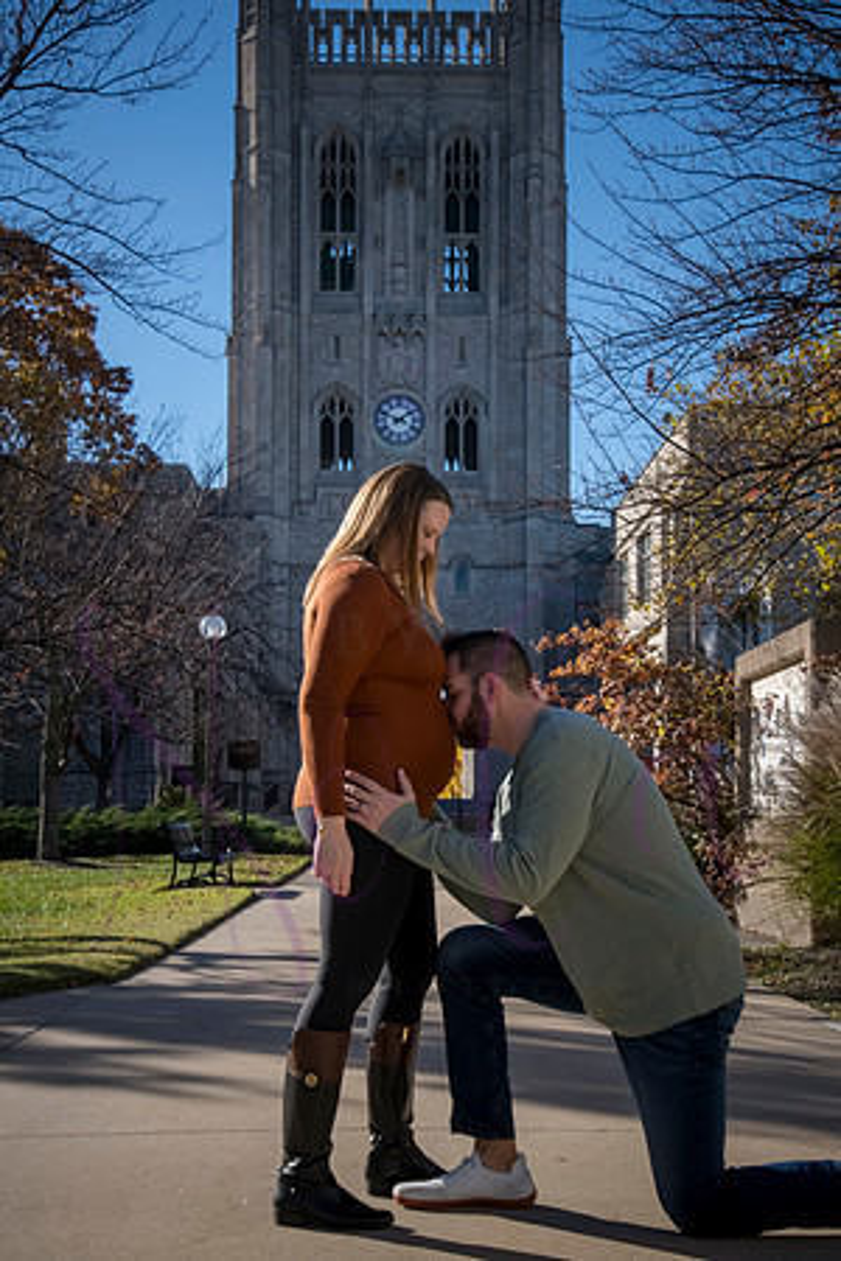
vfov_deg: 38.2
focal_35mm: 52
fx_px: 1822
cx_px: 420
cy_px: 630
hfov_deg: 26.0
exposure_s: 1/160
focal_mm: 52
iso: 640
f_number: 20
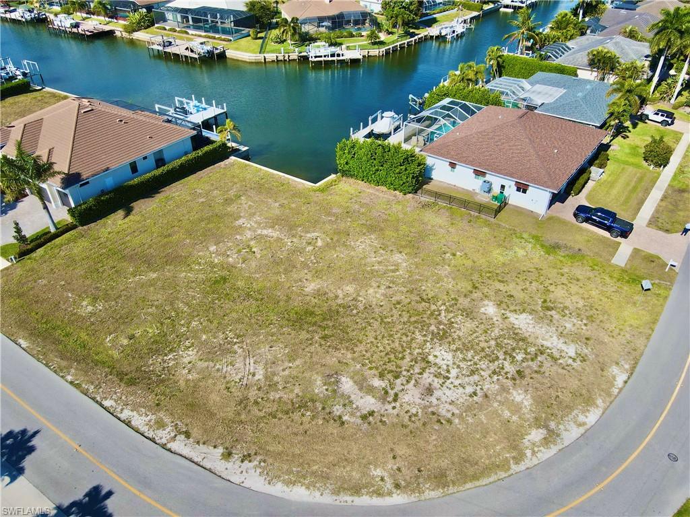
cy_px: 258
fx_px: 478
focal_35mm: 24
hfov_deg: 71.6
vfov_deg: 56.8
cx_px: 345
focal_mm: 4.5
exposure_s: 1/1250
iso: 100
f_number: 2.8
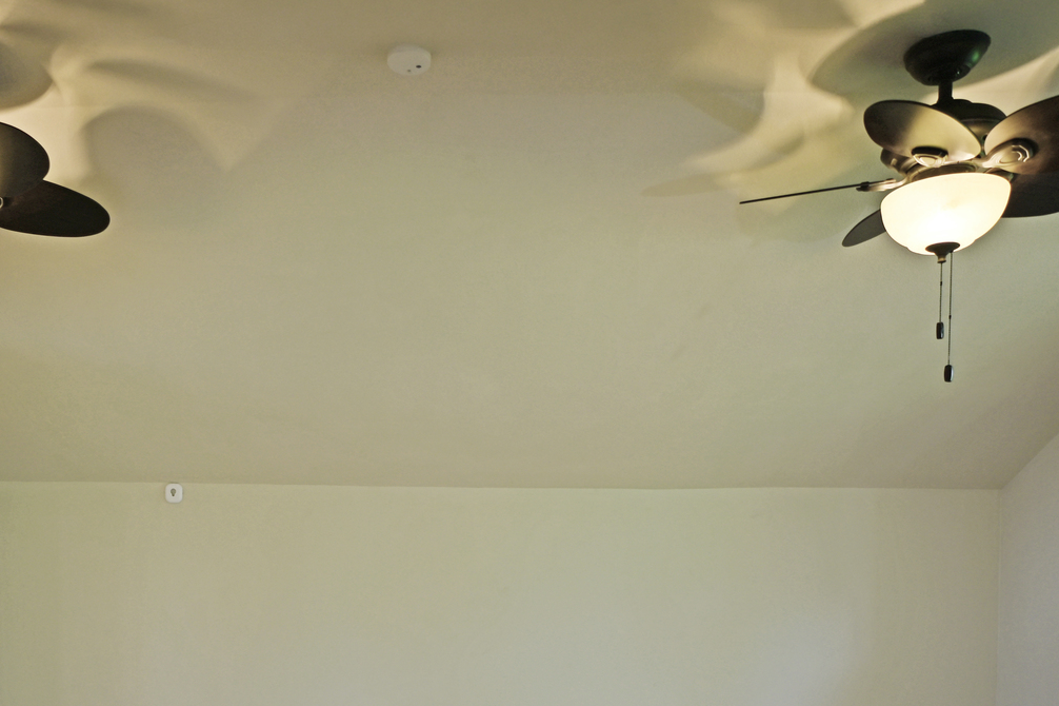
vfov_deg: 43.2
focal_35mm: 29
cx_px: 414
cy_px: 548
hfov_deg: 63.0
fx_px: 853
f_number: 3.5
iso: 64
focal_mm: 12
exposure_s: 1/25
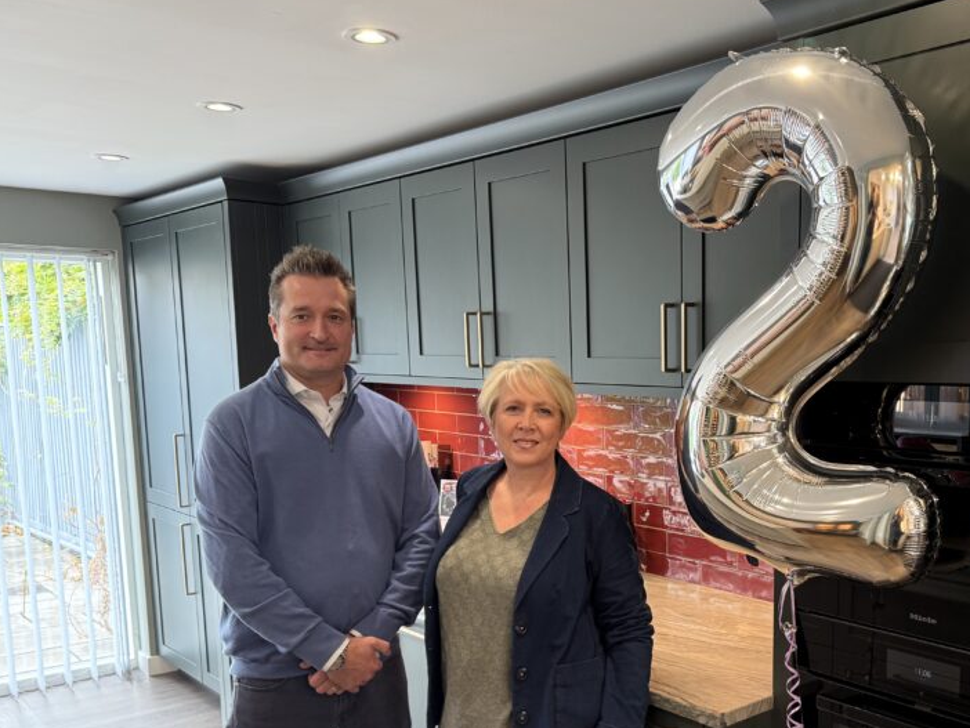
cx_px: 705
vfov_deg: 40.2
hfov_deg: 50.8
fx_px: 981
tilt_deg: -8.3
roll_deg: -0.2
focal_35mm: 35
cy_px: 493
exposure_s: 1/50
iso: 160
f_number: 1.78
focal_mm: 6.76
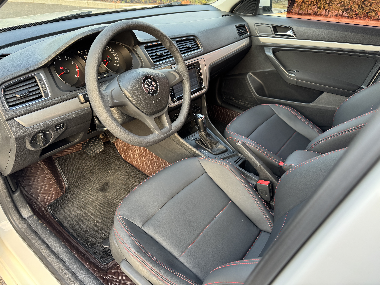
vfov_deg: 56.8
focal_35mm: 24
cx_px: 190
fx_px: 263
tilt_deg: -33.5
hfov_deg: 71.6
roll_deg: -4.3
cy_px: 142
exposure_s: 1/121
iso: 200
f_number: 1.78
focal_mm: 6.76
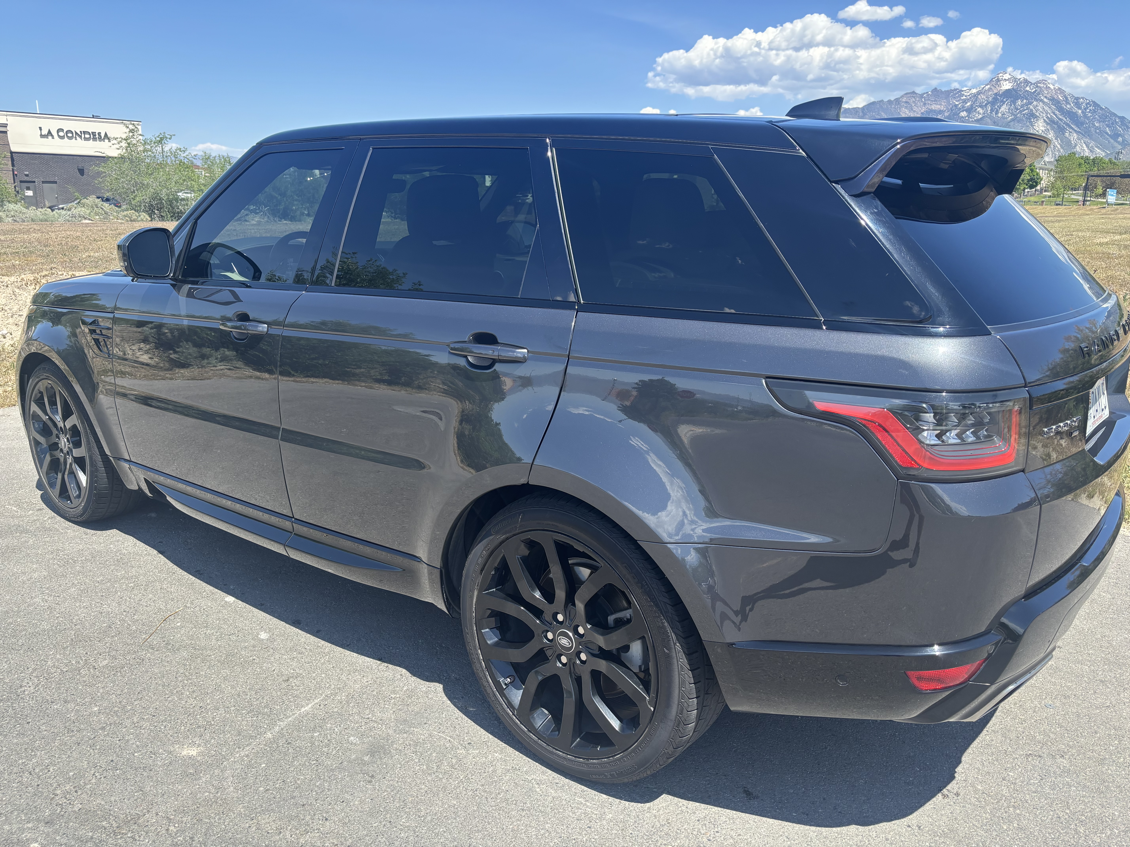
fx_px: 849
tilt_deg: -14.4
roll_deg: -2.3
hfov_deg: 67.3
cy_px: 424
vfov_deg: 53.1
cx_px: 565
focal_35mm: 26
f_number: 1.6
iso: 50
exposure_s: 1/1103
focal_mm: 5.96
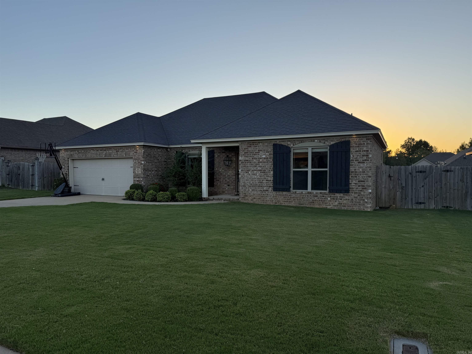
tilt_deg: -2.0
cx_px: 236
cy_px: 177
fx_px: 327
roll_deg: -0.2
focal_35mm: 24
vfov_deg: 56.8
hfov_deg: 71.6
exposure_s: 1/1211
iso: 80
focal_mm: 6.76
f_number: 1.78
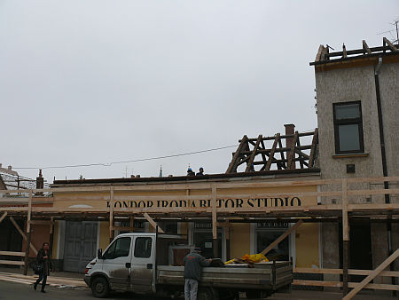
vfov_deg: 40.7
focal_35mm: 35
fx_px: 404
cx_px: 200
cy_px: 150
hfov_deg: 52.6
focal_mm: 7.4
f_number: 4.5
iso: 100
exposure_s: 1/250
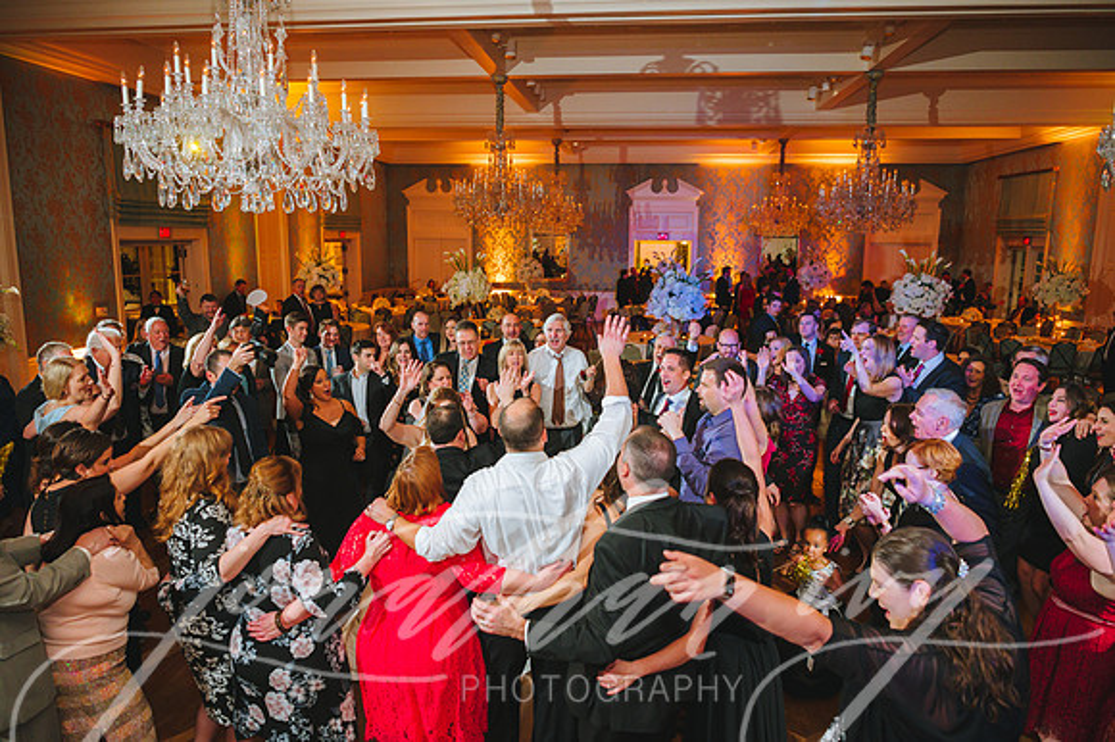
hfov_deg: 73.8
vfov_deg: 53.1
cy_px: 371
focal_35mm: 24
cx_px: 558
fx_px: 743
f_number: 2.8
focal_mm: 24
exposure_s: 1/100
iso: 2500
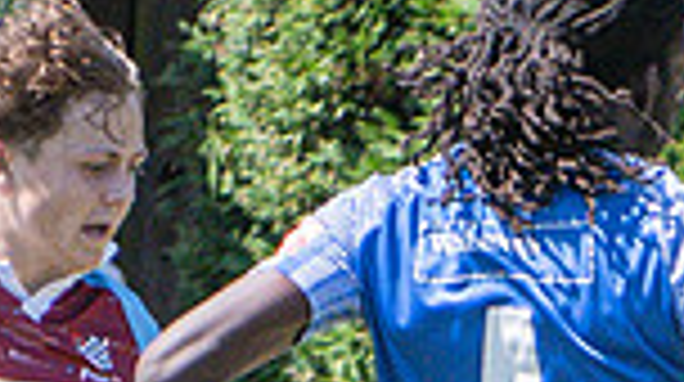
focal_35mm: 3594
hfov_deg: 0.6
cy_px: 982
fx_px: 65093
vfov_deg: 0.3
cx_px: 1187
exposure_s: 1/1600
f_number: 4
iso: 400
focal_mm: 270
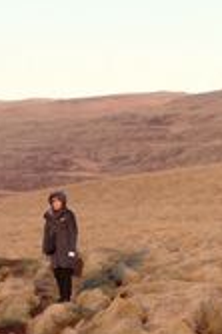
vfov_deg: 7.2
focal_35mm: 281
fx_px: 2604
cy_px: 520
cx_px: 212
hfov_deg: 4.9
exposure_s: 1/125
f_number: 7.1
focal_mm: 26
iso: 400
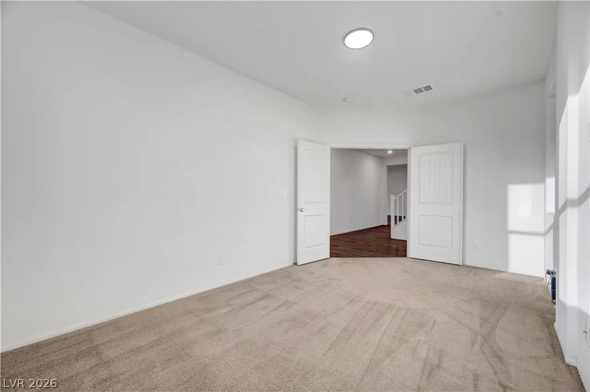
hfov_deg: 104.3
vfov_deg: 81.1
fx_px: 229
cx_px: 295
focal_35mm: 14
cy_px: 196
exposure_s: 1/40
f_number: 8
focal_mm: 14
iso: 800
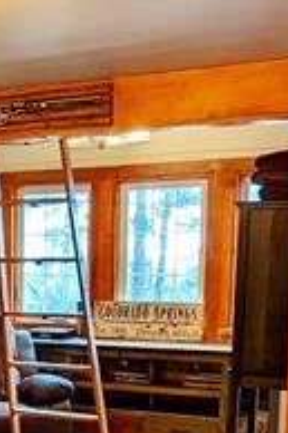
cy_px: 386
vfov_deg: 29.3
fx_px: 793
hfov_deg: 19.5
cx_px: -45
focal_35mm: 66
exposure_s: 1/30
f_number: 2.2
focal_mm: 2.35
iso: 59
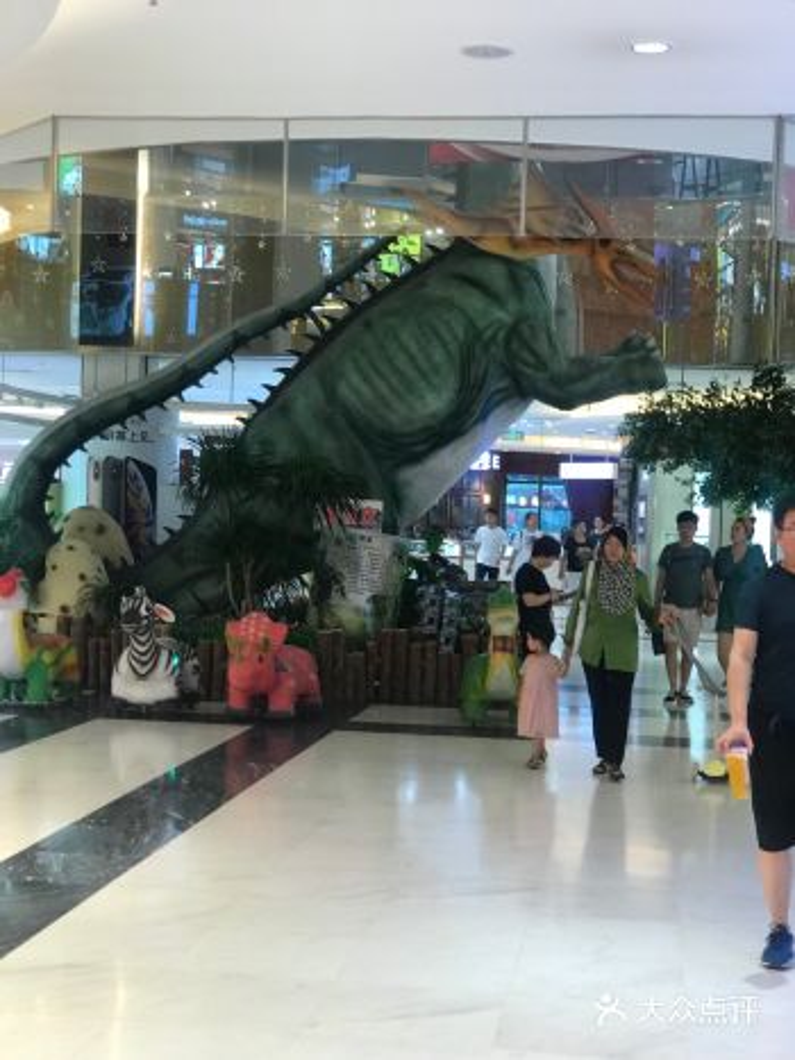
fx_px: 1746
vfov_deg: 33.8
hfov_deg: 25.6
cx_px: 398
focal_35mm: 57
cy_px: 530
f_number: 2.8
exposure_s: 1/50
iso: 80
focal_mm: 6.6
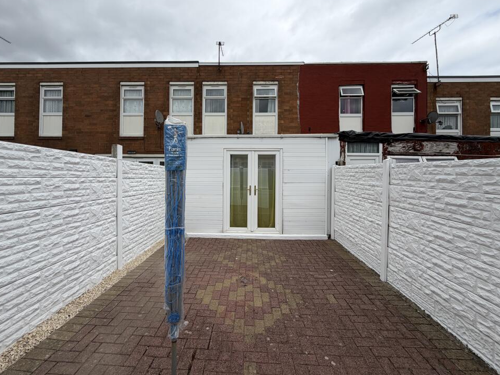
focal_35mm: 15
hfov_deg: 98.2
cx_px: 246
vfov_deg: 81.7
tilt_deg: +1.3
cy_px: 176
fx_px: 217
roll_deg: -0.7
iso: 20
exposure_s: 1/770
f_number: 2.2
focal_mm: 2.22
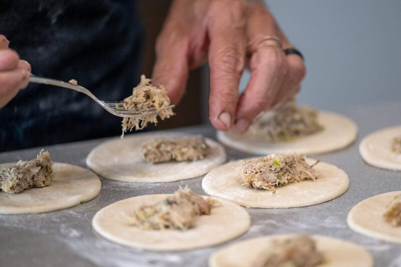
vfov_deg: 6.9
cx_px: 200
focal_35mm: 200
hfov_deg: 10.3
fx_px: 2228
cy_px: 134
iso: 1250
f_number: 2.8
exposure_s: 1/500
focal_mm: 200
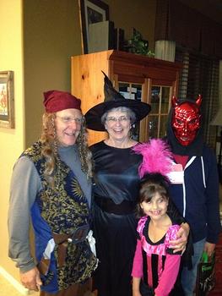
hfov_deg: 40.7
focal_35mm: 35
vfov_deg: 52.6
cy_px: 148
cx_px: 111
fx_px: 299
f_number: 2.4
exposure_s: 1/16
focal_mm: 4.28
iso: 800
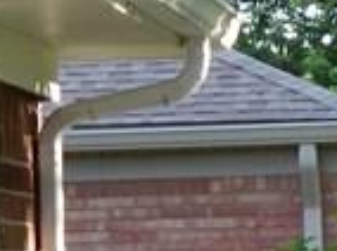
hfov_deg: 6.4
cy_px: 758
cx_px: 176
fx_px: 3023
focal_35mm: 311
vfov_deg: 4.6
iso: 200
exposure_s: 1/125
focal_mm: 7.7
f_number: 3.6
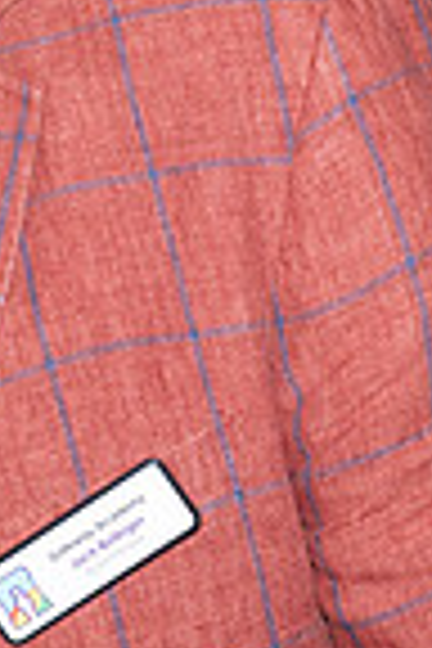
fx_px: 4806
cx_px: 18
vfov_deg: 7.7
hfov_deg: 5.1
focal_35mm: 267
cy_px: -76
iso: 800
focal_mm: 57
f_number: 5.6
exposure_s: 1/160
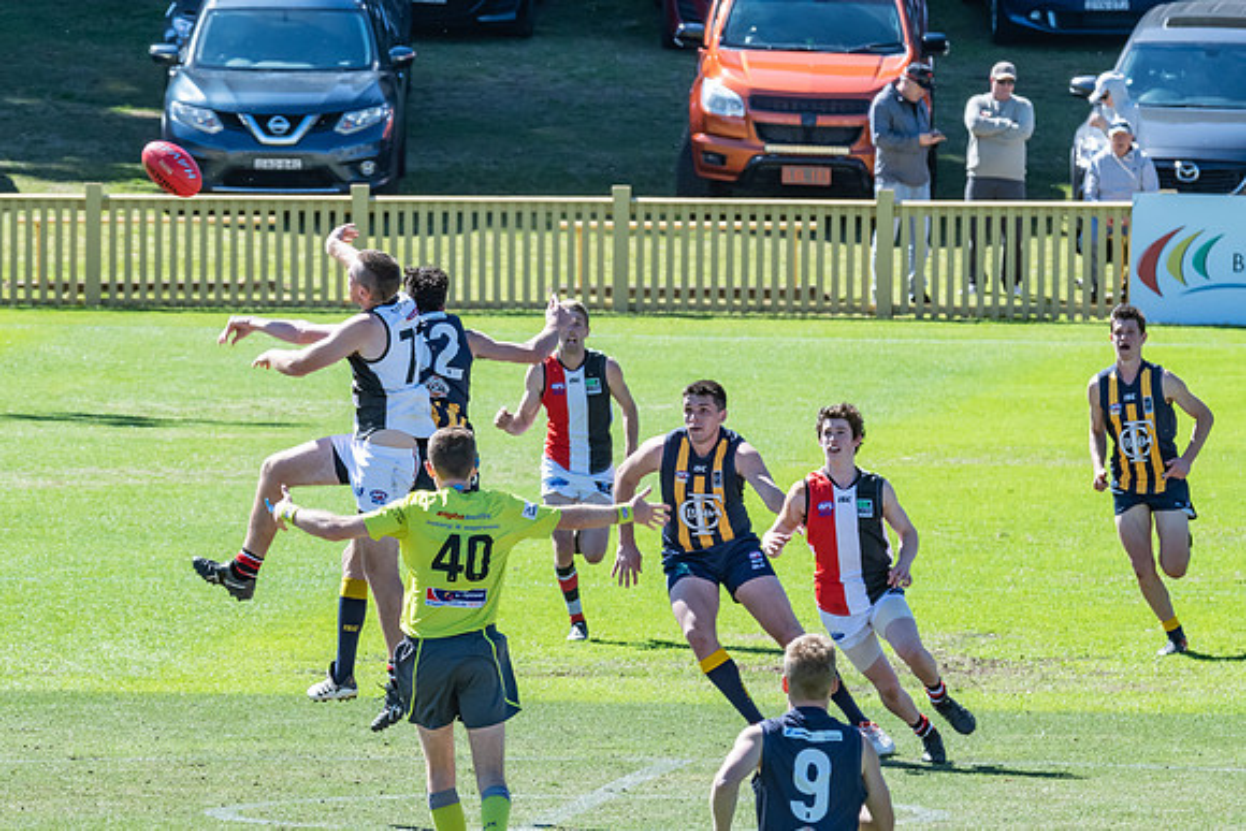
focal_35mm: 631
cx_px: 526
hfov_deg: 3.3
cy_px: 363
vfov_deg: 2.2
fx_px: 21853
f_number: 14
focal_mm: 360
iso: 800
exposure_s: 1/500
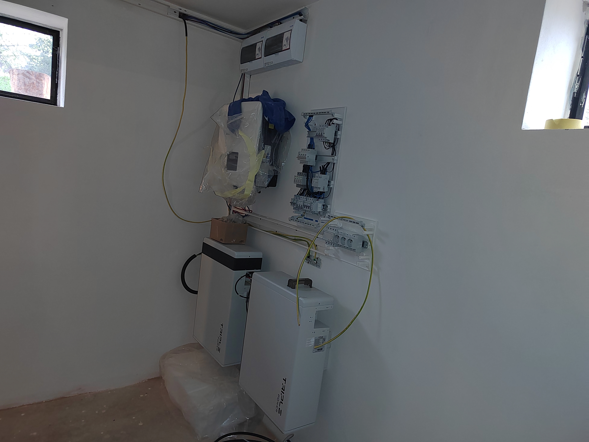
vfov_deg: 58.9
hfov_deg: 73.9
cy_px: 221
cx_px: 294
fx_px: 391
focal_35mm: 23
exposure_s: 1/60
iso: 1647
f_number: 1.9
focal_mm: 5.52
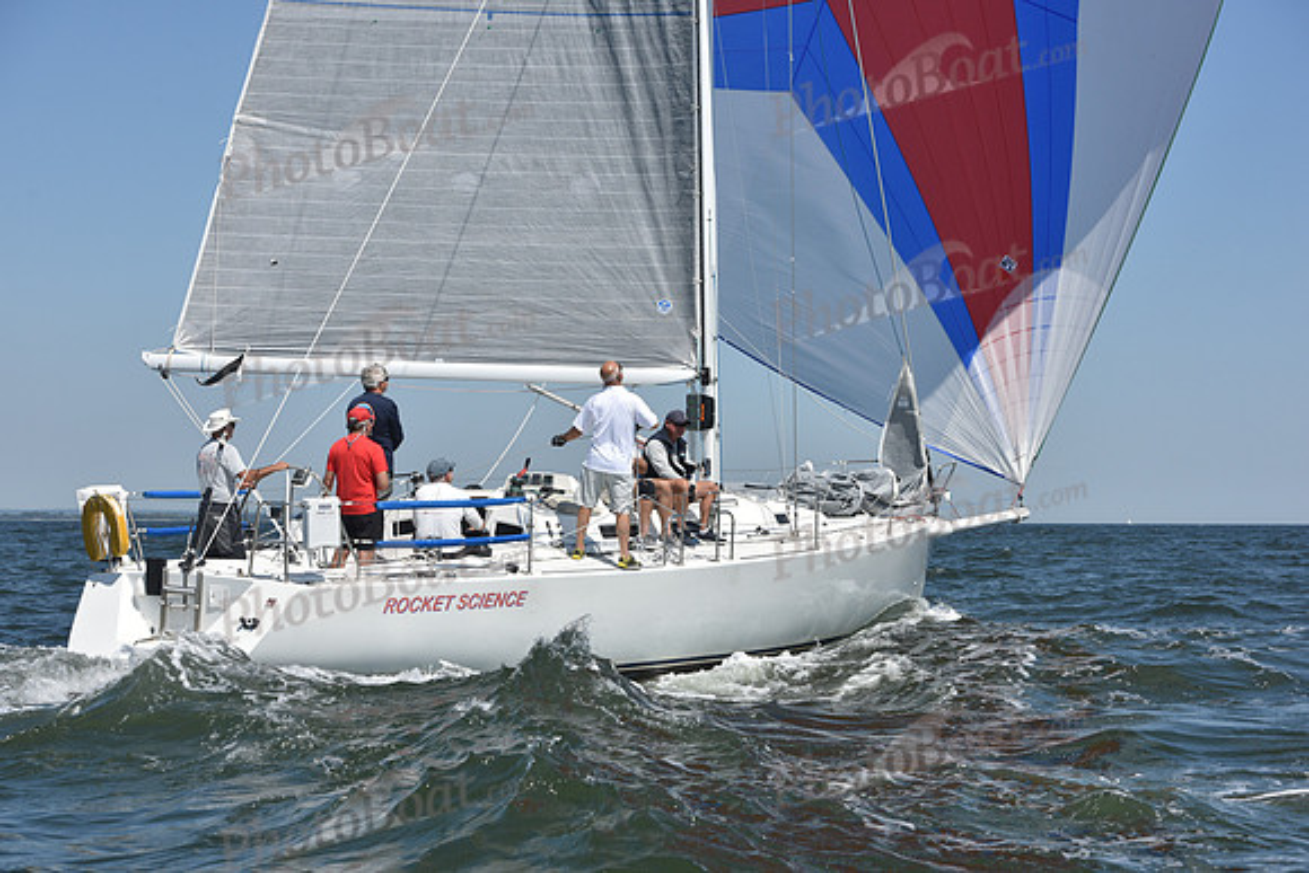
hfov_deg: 28.8
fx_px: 2546
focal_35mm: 70
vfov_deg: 19.5
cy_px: 436
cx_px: 654
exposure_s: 1/1250
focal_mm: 70
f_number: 9
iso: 250
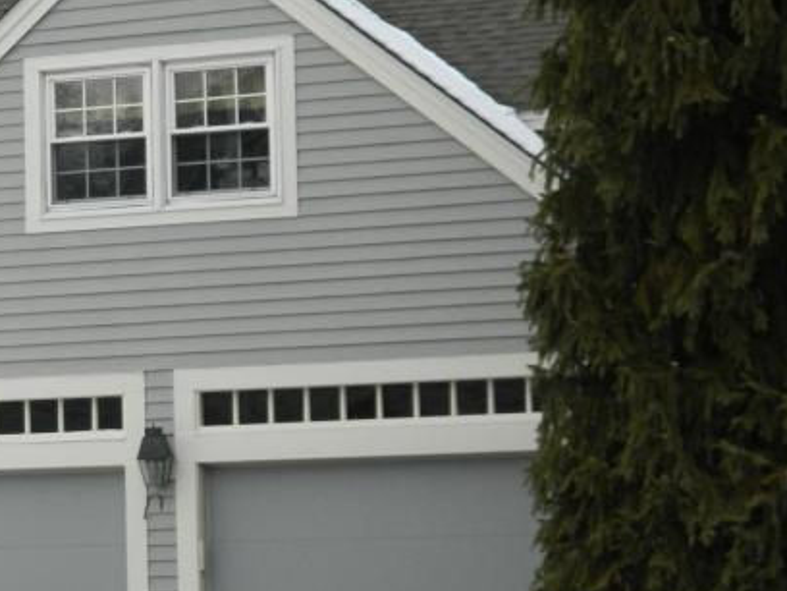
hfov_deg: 13.5
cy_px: 521
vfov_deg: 10.3
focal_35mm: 143
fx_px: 3251
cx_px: -120
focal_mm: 10.2
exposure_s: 1/200
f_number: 3.8
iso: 110
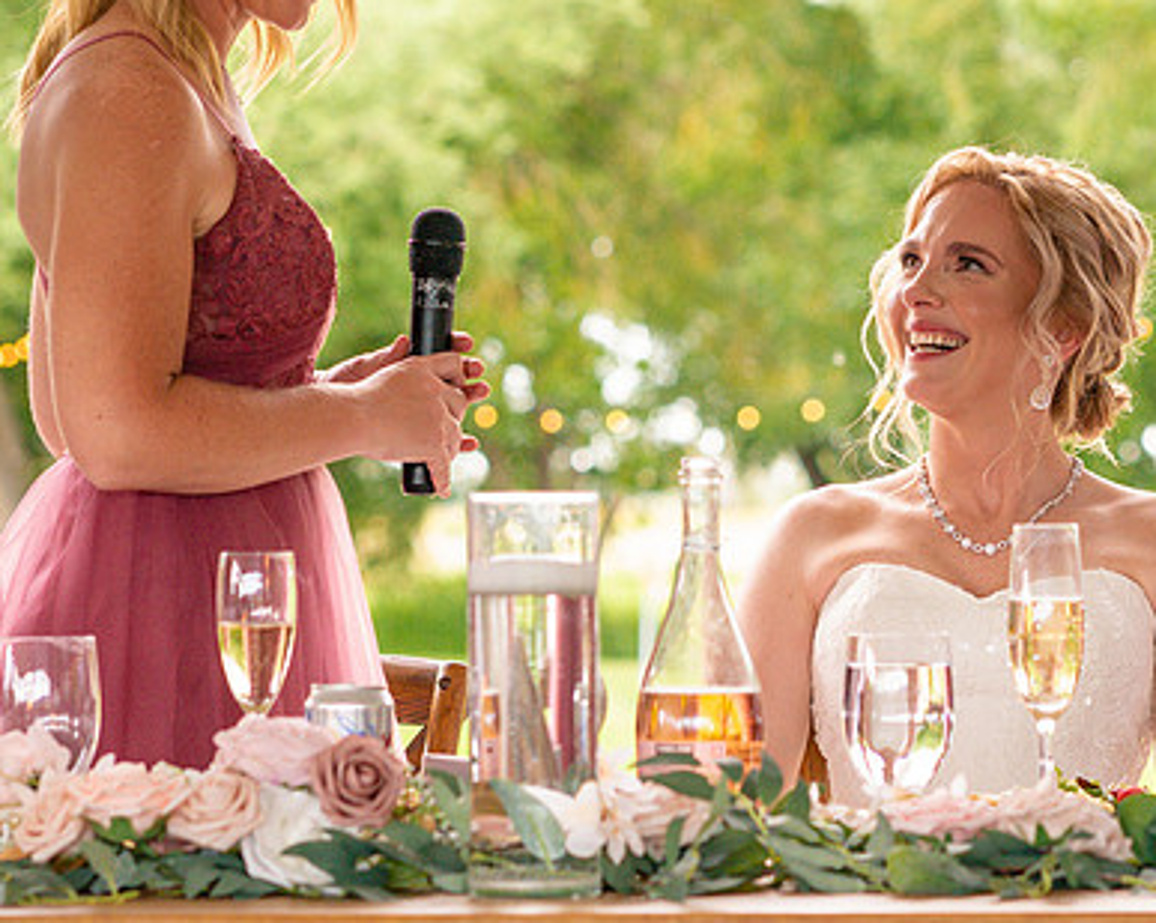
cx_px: 844
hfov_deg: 9.5
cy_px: 303
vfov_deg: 7.6
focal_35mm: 203
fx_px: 6940
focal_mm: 85
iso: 1600
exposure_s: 1/160
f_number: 4
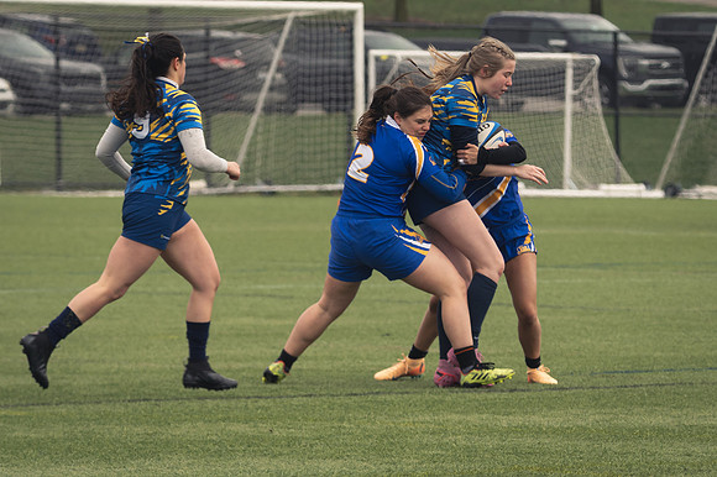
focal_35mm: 510
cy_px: 311
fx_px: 10159
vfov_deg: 2.7
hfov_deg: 4.0
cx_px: 468
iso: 360
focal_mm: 250
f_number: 6.3
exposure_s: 1/800
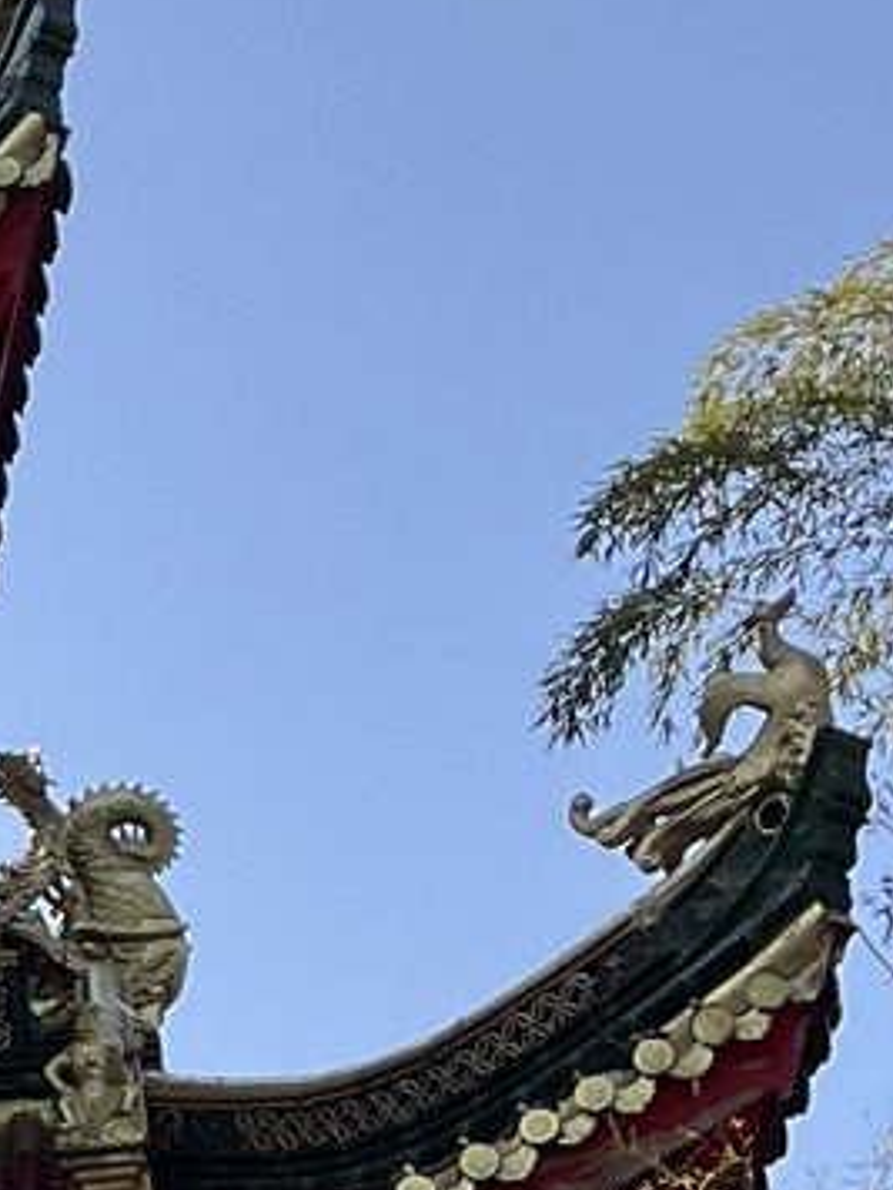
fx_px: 5022
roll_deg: -4.2
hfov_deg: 9.0
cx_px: -1411
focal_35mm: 146
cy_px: 749
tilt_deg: +27.5
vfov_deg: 13.5
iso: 50
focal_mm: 5.1
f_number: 1.6
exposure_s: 1/4149
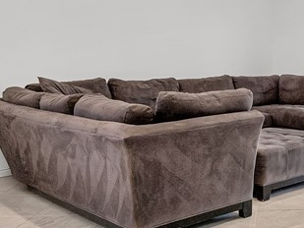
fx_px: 474
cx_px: 314
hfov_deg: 32.3
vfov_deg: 26.7
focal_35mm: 54
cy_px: 54
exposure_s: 1/30
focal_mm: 16
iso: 400
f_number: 8
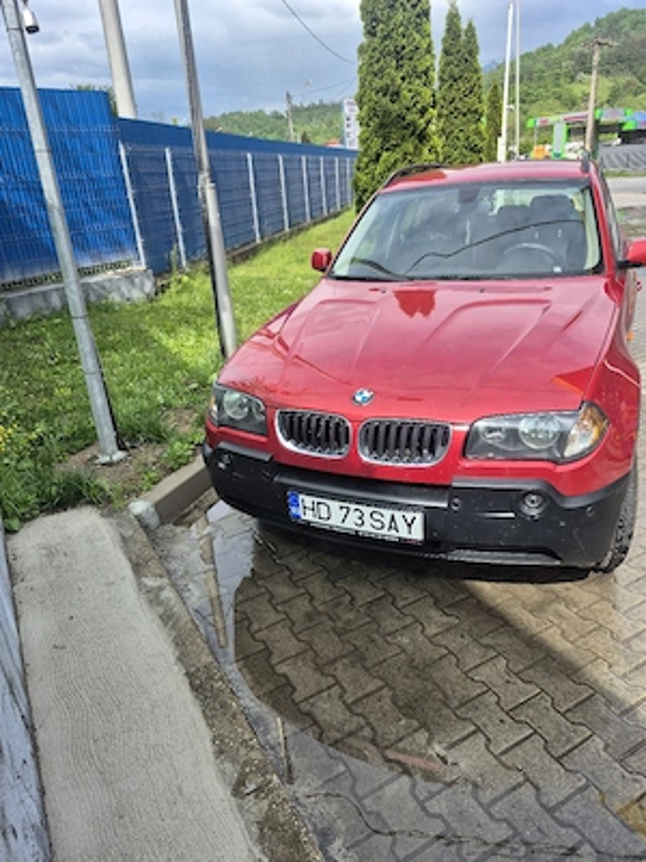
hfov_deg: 58.9
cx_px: 323
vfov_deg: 73.9
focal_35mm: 23
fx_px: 572
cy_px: 431
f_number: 1.8
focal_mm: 5.4
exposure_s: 1/769
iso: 25
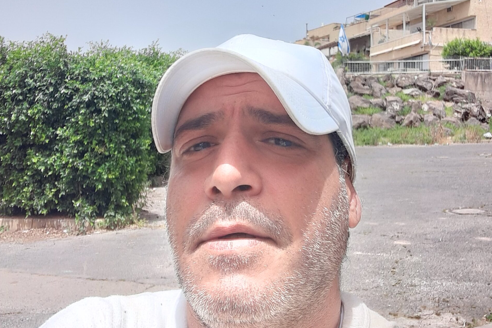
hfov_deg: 43.6
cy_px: 82
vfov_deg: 29.4
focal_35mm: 45
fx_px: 615
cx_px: 243
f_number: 2
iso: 40
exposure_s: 1/563
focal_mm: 2.66
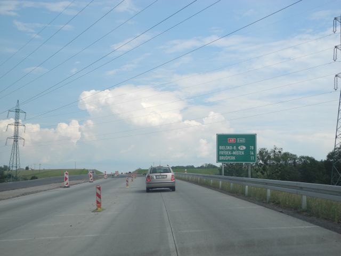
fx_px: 493
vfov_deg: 29.1
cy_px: 128
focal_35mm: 50
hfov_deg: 38.2
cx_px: 170
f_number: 3.5
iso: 100
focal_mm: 10.7
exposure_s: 1/870
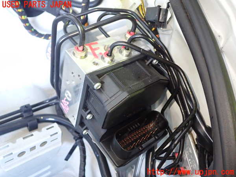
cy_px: 88
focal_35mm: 36
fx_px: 245
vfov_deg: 39.7
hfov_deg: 51.4
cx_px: 118
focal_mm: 6.37
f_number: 2.5
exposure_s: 1/40
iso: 800
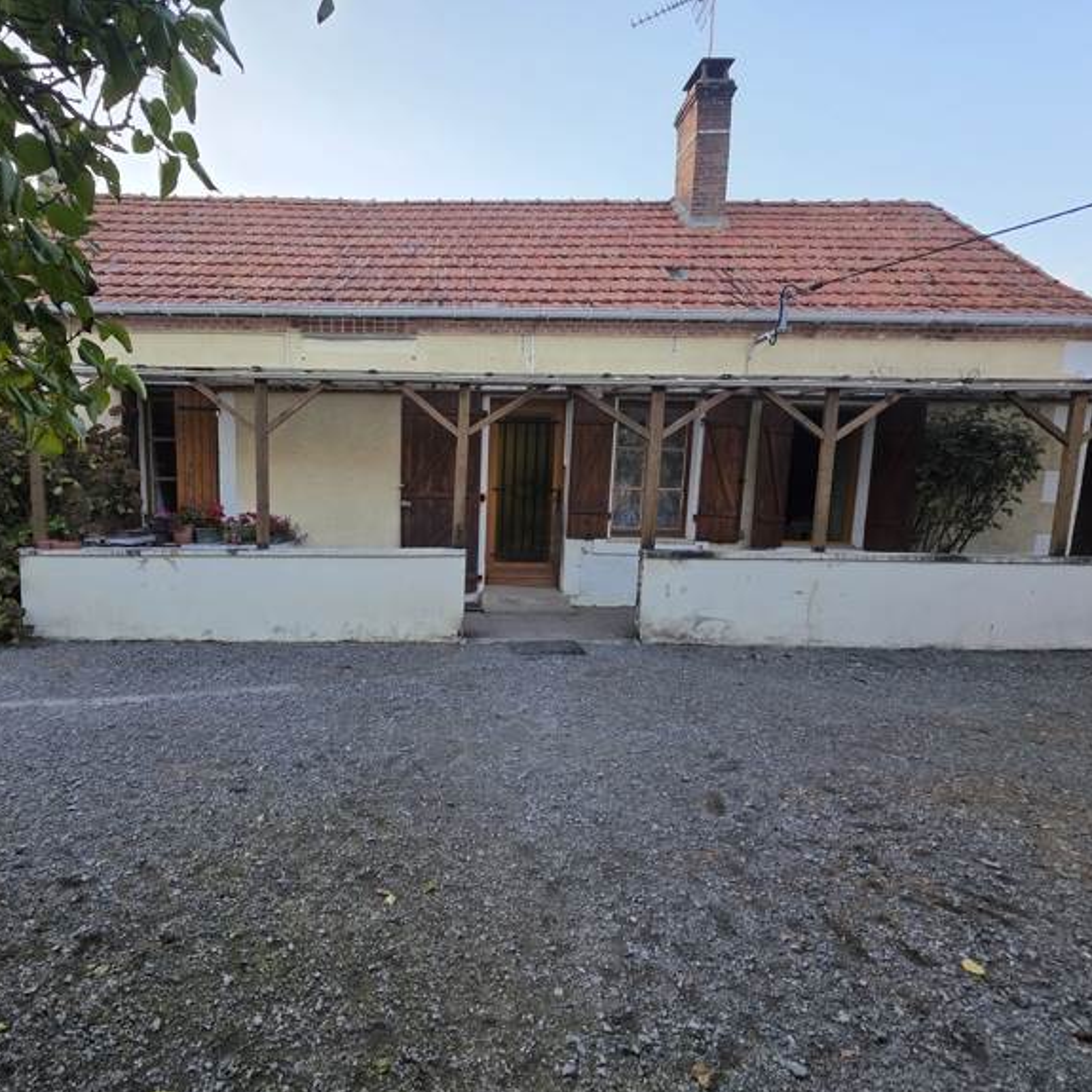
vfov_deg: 87.4
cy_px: 568
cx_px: 414
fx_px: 571
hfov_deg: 85.8
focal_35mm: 16
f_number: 1.9
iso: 32
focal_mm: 2.2
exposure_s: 1/100
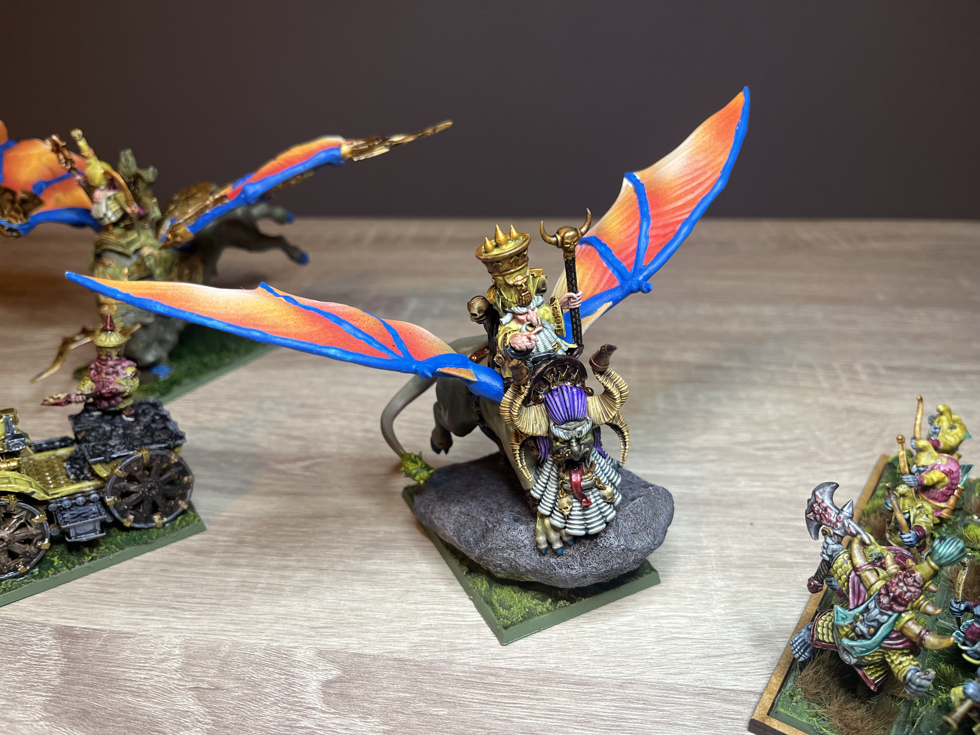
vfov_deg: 53.1
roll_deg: +2.4
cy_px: 368
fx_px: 736
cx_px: 490
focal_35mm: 26
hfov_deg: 67.3
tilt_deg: -26.5
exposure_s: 1/100
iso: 100
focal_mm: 5.1
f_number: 1.6
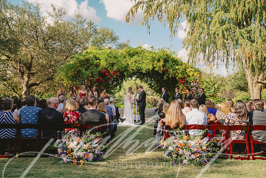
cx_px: 133
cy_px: 89
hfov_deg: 50.7
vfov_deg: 35.1
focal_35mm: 38
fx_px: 281
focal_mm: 38
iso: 200
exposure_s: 1/400
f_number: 4
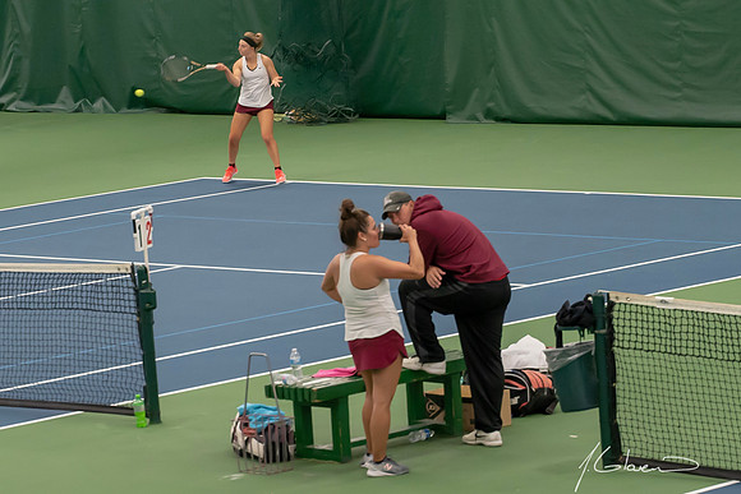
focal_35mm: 205
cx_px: 252
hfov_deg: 10.0
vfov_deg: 6.7
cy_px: 80
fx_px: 4210
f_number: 4.5
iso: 1600
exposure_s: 1/250
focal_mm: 75
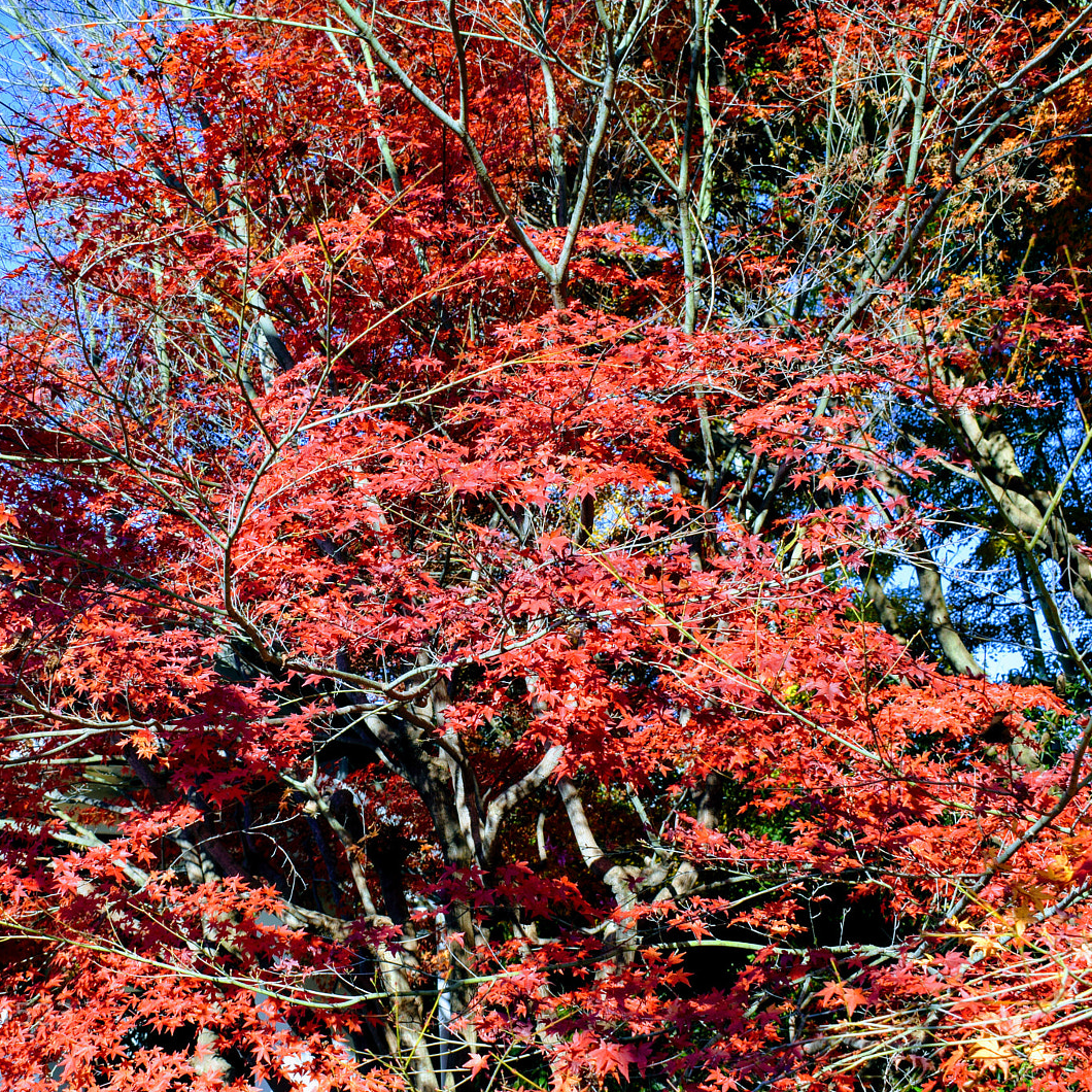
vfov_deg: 34.0
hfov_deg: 33.7
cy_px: 546
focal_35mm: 50
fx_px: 1785
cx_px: 359
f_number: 8
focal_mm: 26
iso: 200
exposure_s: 1/250
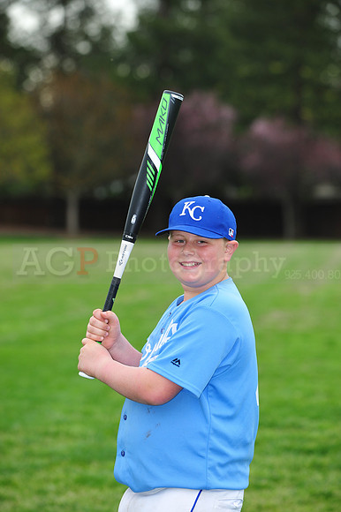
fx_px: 2347
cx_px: 170
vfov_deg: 12.5
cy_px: 256
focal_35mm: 165
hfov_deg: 8.3
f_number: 5
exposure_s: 1/640
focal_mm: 165
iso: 400
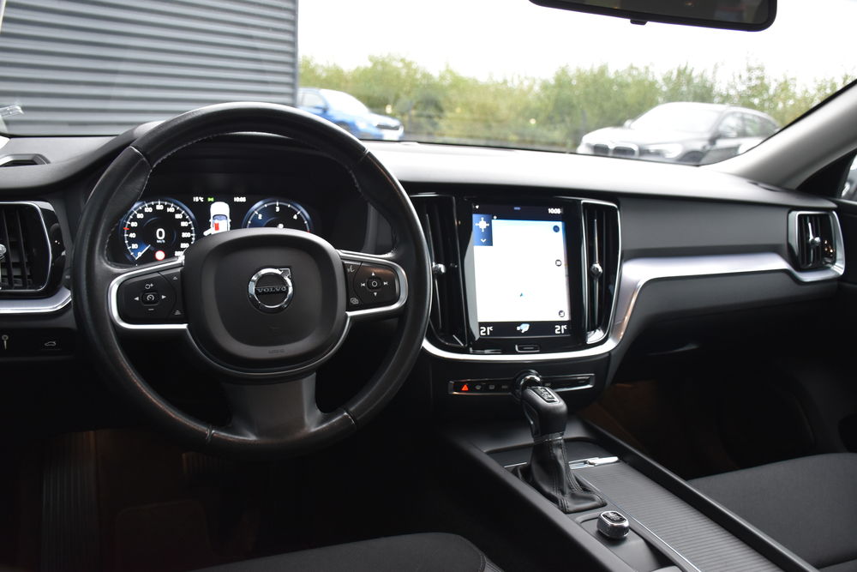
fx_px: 714
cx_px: 428
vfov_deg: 43.6
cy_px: 286
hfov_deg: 61.9
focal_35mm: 30
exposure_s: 1/60
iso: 900
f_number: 3.5
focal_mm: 20
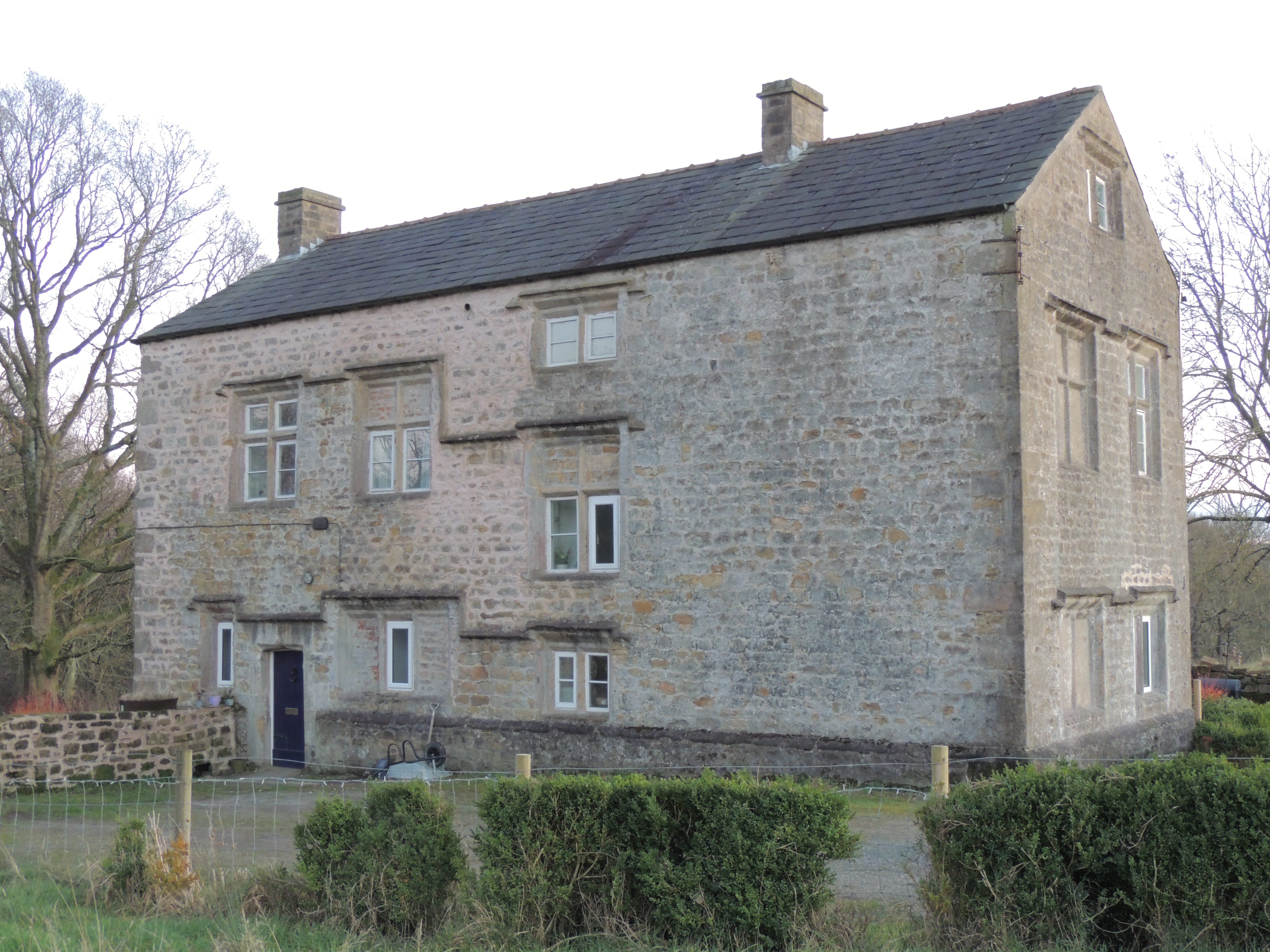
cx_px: 635
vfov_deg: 33.6
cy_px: 476
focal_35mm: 43
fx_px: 1578
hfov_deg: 43.9
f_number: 3.4
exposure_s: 1/30
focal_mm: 7.6
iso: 400
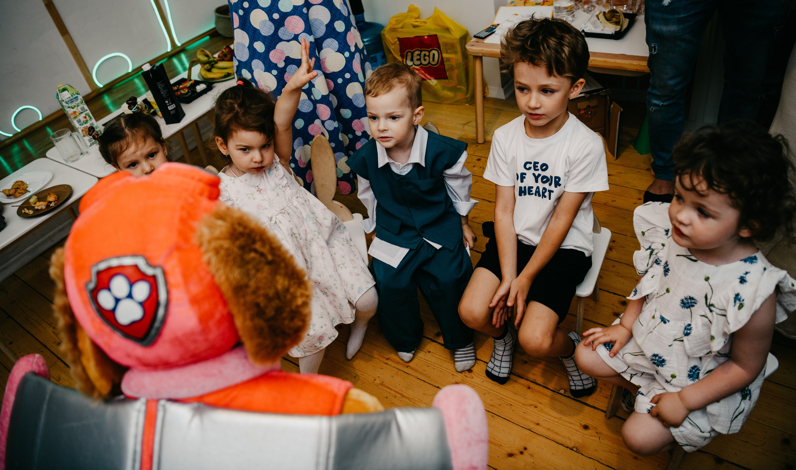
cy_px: 200
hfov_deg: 72.7
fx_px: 540
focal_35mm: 25
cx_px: 405
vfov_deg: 46.9
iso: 160
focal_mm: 24
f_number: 3.2
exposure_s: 1/160
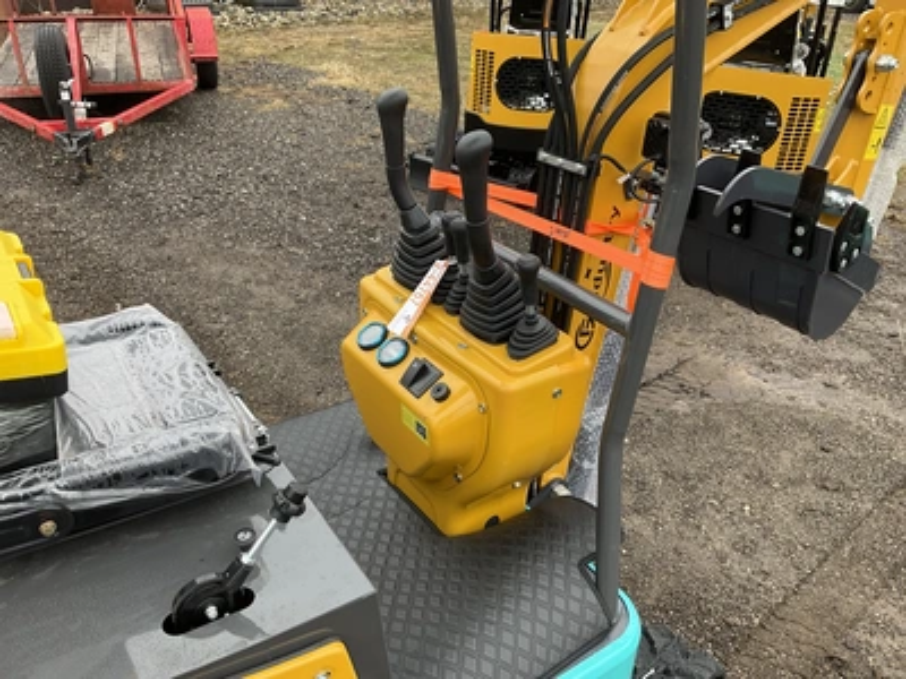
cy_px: 340
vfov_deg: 48.2
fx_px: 759
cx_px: 453
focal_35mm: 29
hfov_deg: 61.7
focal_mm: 3
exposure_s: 1/123
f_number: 1.8
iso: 16
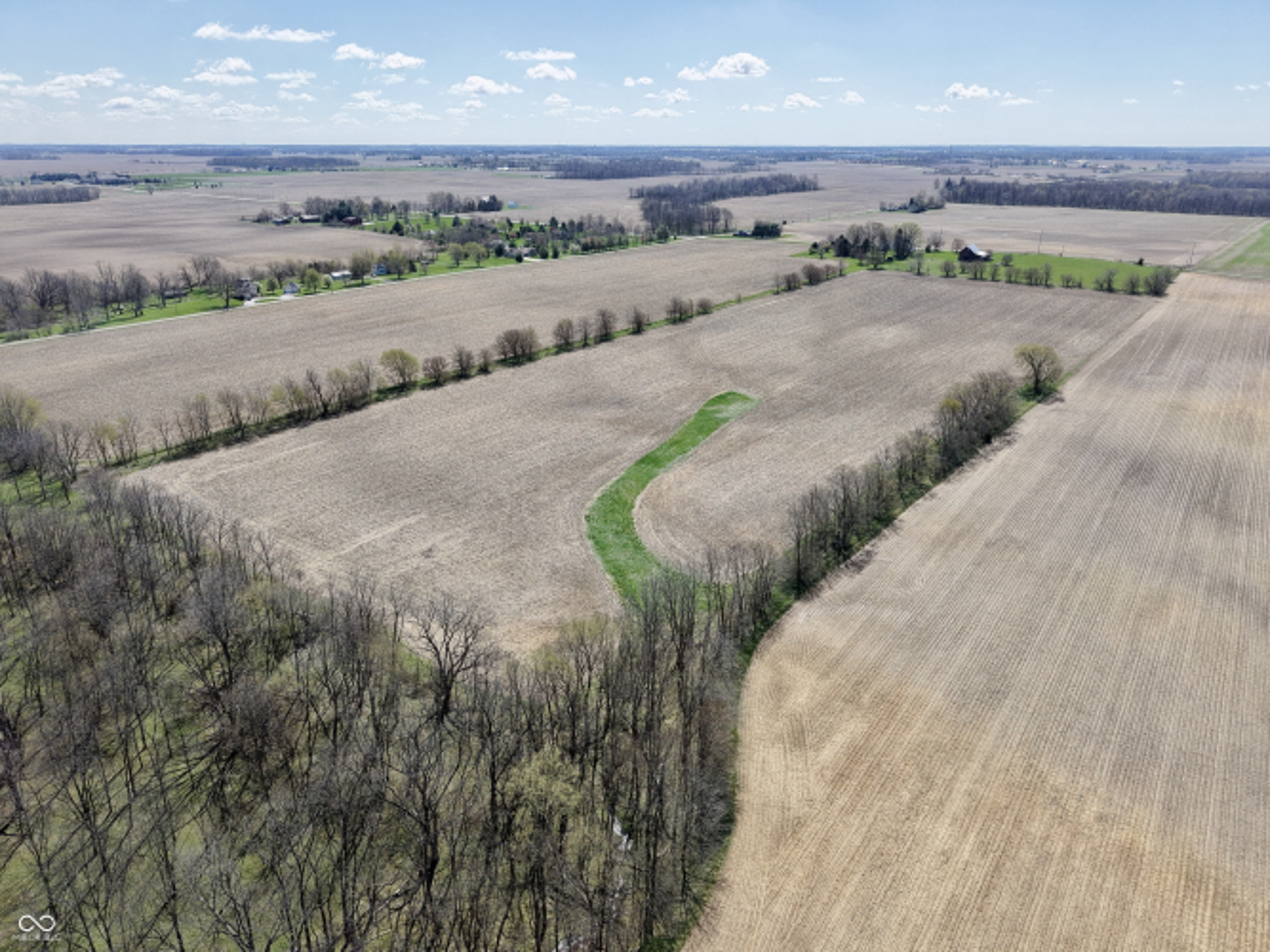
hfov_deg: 71.6
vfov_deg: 56.8
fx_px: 880
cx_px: 635
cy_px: 476
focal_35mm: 24
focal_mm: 8.67
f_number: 1.8
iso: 260
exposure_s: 1/6000
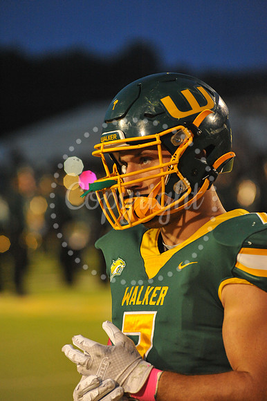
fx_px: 2227
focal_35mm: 200
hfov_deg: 6.9
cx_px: 134
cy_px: 200
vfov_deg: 10.3
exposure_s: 1/200
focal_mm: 200
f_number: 5.6
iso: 4000
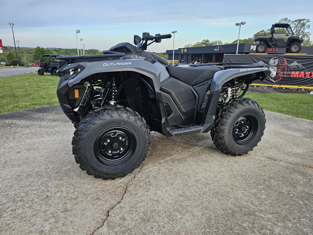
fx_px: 208
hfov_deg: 73.9
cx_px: 156
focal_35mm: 23
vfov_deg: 58.9
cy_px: 118
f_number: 1.7
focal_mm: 6.3
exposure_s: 1/207
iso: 160
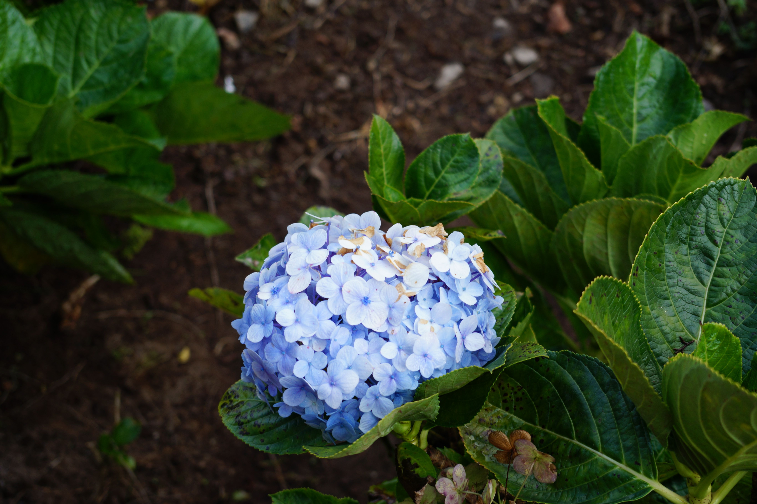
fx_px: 1482
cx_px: 378
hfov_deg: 28.7
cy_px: 252
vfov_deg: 19.3
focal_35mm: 70
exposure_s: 1/80
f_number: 5.6
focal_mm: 47
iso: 100
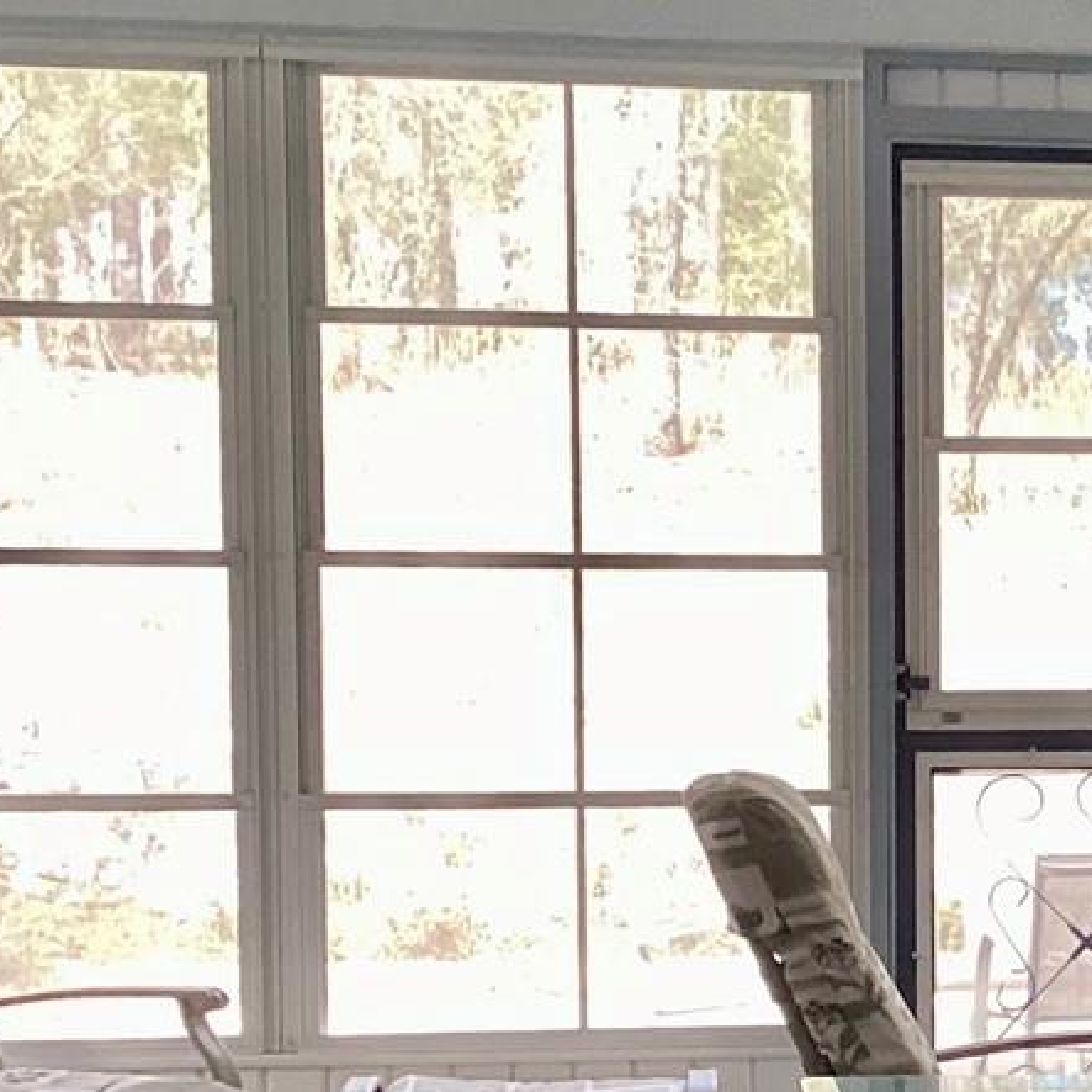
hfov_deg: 16.8
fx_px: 3533
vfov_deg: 17.5
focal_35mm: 99
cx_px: 1304
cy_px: 809
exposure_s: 1/60
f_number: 2.4
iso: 160
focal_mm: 3.3
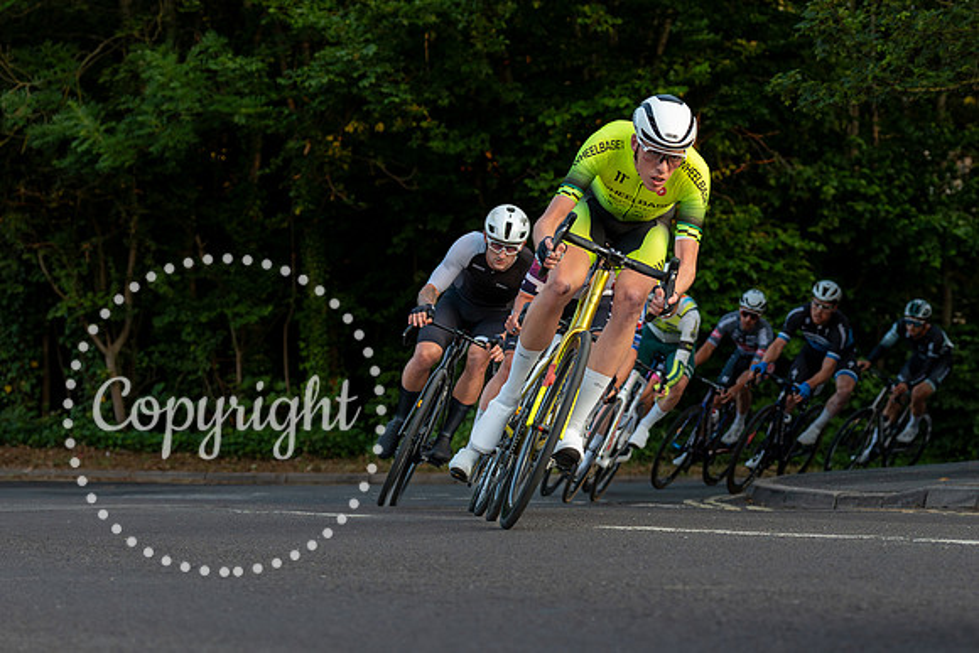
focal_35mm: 110
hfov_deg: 18.5
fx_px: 2998
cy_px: 369
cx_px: 644
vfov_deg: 12.4
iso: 1000
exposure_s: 1/800
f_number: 3.5
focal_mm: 70
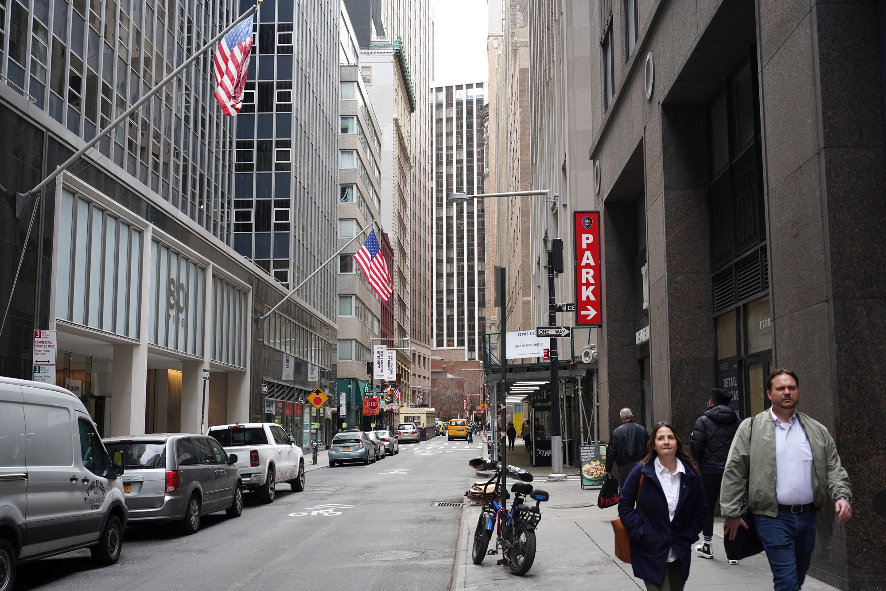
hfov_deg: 48.5
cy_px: 296
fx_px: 985
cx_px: 443
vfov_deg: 33.4
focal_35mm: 40
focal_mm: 40
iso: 400
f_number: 5.6
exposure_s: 1/100
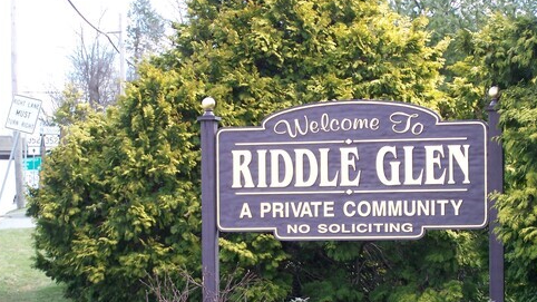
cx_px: 355
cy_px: 226
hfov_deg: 21.1
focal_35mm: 101
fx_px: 1438
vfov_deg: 12.0
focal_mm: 11.1
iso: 64
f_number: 3.2
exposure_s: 1/100
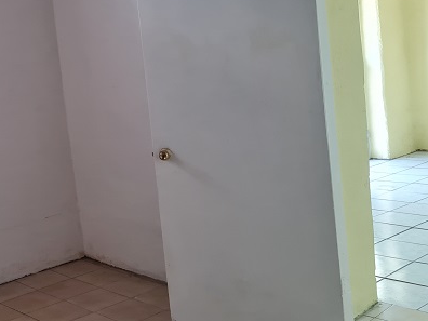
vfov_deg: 27.4
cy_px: 112
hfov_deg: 33.6
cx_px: 18
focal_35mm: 53
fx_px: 655
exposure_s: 1/60
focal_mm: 5.4
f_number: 1.8
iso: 200
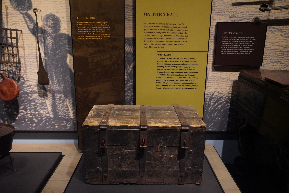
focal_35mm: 30
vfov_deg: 43.6
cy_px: 96
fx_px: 241
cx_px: 144
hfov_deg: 61.9
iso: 16000
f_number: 8
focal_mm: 30
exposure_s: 1/60
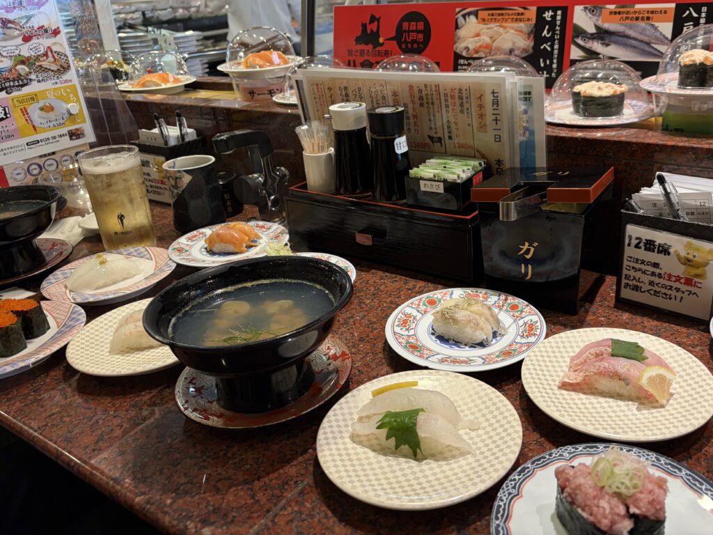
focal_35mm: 26
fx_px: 536
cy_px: 268
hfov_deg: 67.3
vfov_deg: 53.1
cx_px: 356
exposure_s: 1/50
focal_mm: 5.96
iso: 125
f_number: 1.6
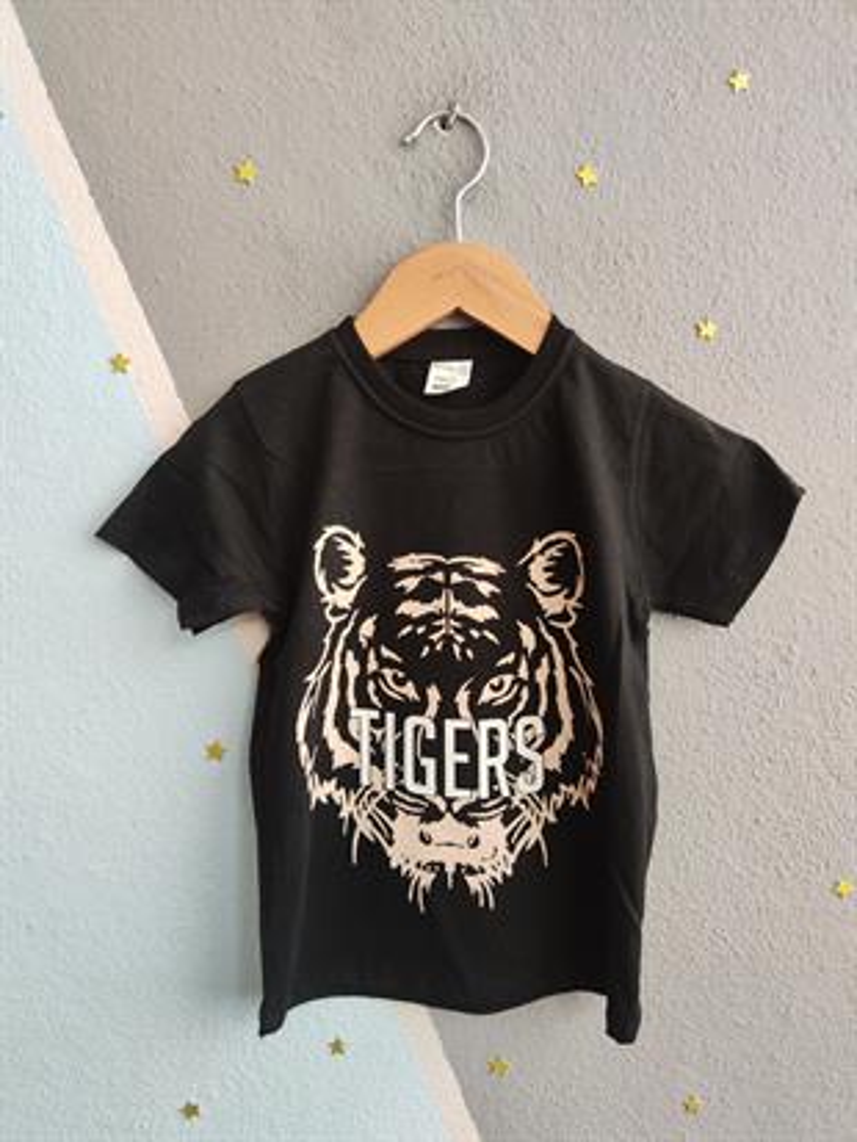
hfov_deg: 56.8
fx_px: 792
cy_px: 571
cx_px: 428
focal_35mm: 24
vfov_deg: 71.6
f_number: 1.88
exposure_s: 1/50
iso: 376
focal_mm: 5.59
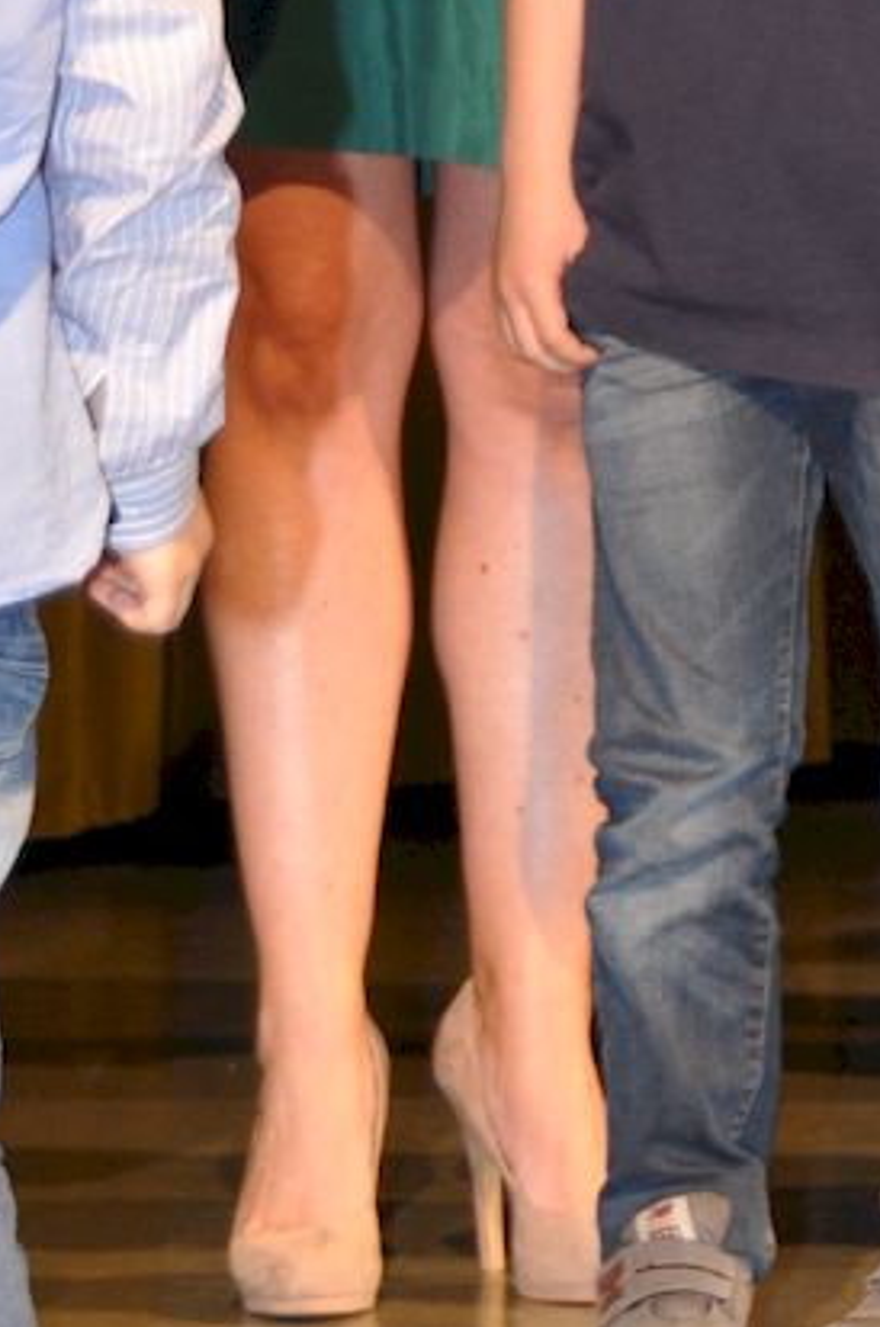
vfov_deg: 7.3
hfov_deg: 4.9
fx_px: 10264
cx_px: 699
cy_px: -659
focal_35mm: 279
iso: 560
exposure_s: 1/60
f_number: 4.5
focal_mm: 48
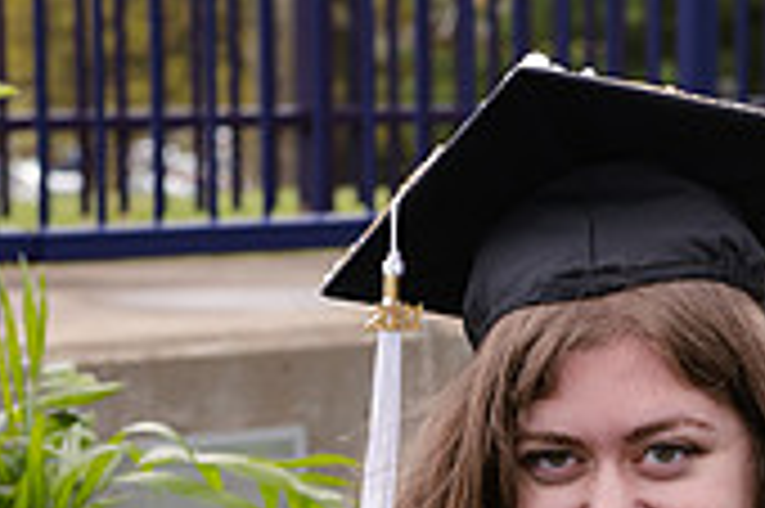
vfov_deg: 6.6
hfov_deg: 10.0
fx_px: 4352
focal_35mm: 205
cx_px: 760
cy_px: 758
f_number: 5.6
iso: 250
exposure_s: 1/200
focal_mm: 60
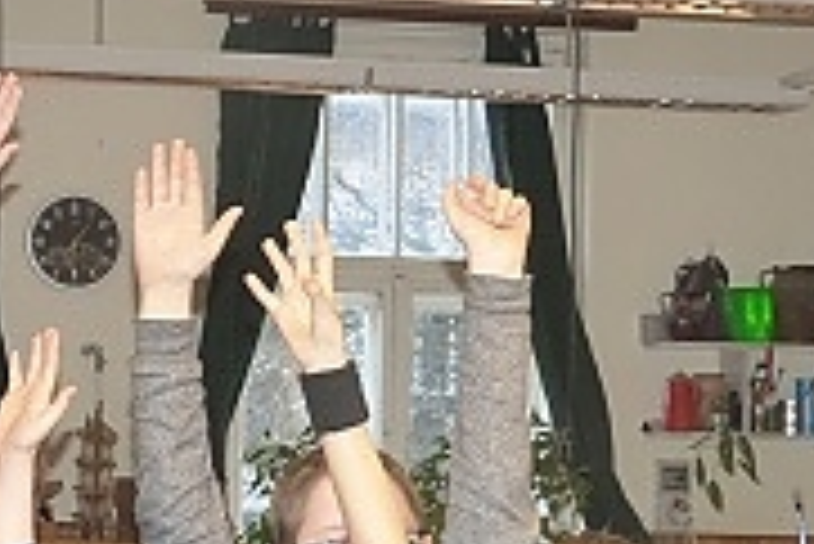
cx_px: -121
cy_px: 321
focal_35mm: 119
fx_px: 2693
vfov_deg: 11.5
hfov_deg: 16.6
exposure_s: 1/60
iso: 250
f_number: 3.2
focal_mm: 8.3
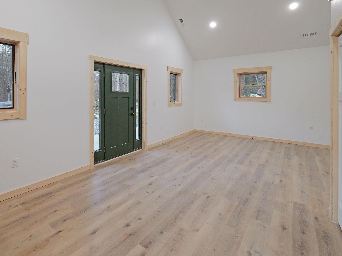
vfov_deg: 74.7
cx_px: 133
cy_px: 129
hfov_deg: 89.6
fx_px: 168
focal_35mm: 17
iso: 800
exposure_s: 1/60
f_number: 4
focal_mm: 14
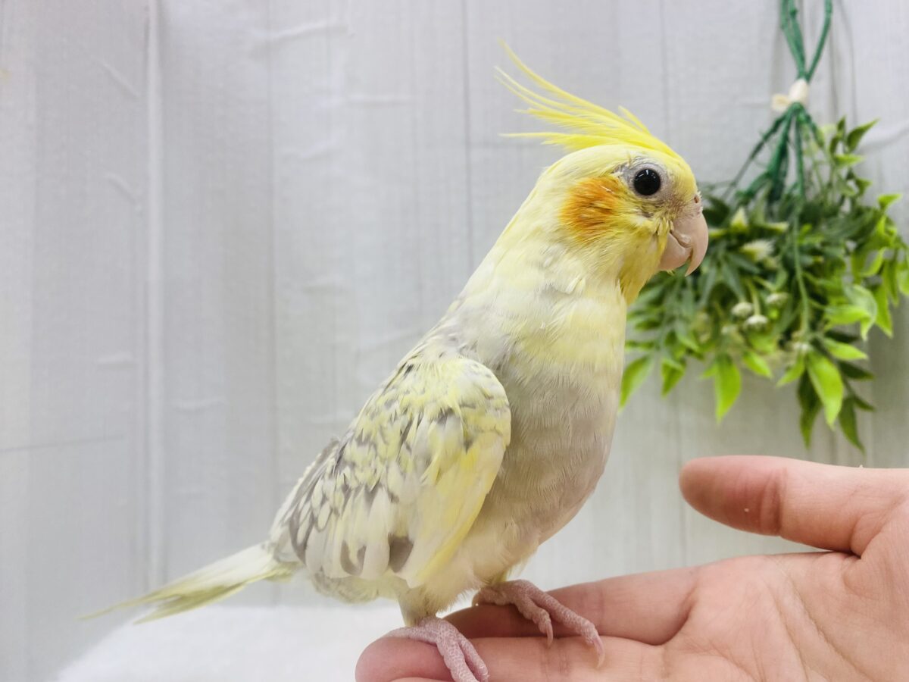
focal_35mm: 25
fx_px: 656
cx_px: 454
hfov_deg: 69.4
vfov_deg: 54.9
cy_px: 341
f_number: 1.8
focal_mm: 4.25
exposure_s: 1/100
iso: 80
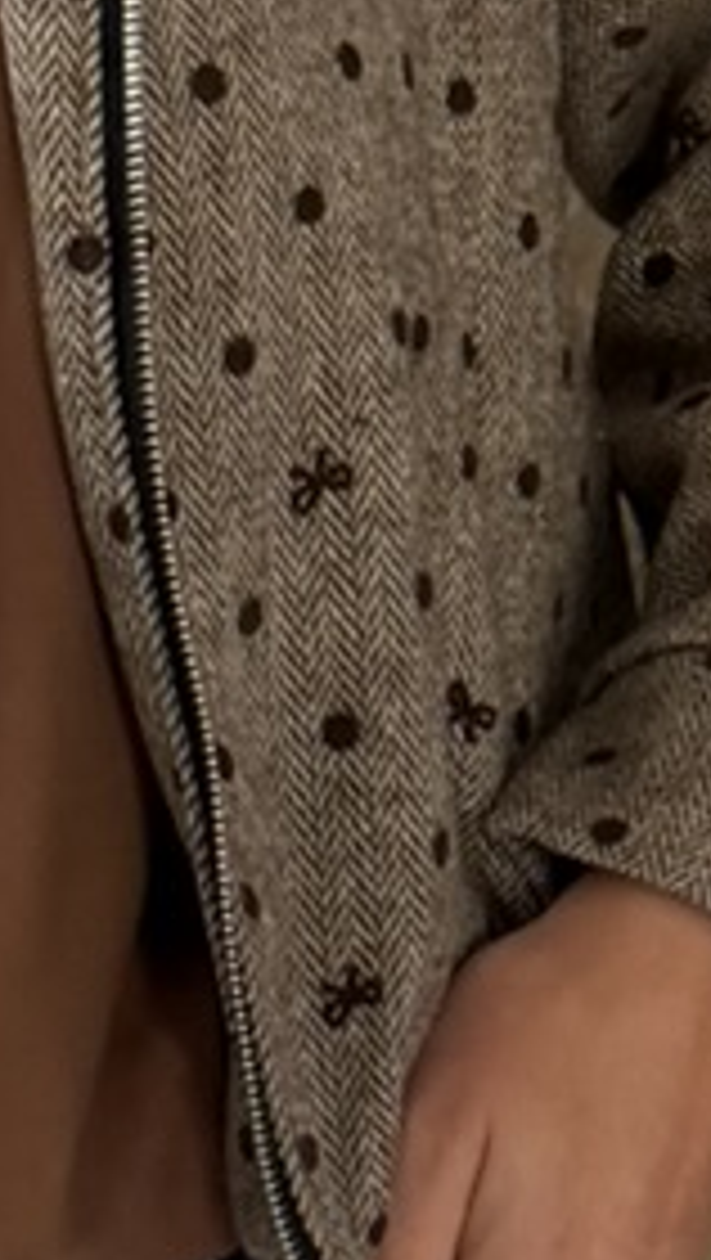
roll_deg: +13.3
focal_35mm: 191
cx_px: 22
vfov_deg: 10.8
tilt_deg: -41.0
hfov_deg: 6.4
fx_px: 6386
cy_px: 1926
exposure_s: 1/105
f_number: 1.78
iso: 200
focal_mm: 6.76
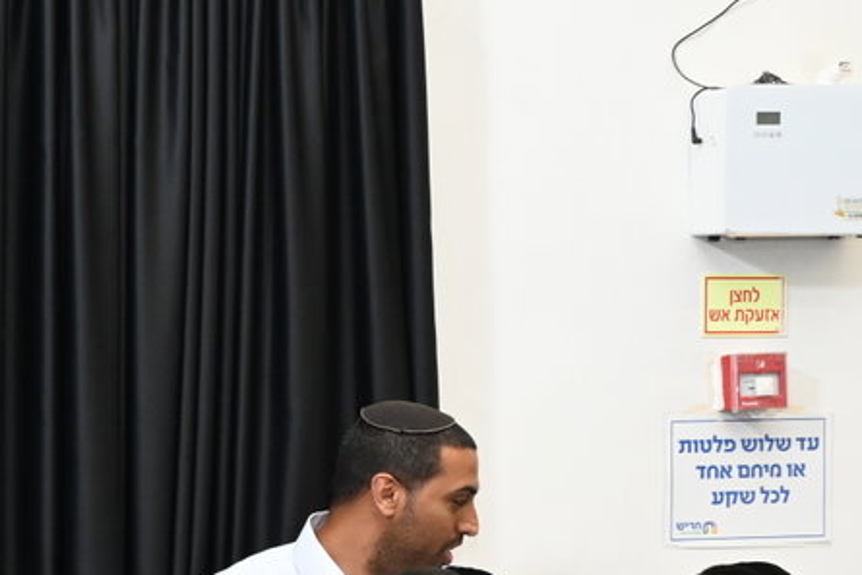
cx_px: -475
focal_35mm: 129
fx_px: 3090
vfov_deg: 10.5
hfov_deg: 14.7
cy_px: 601
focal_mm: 41
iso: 2000
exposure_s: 1/100
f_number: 9
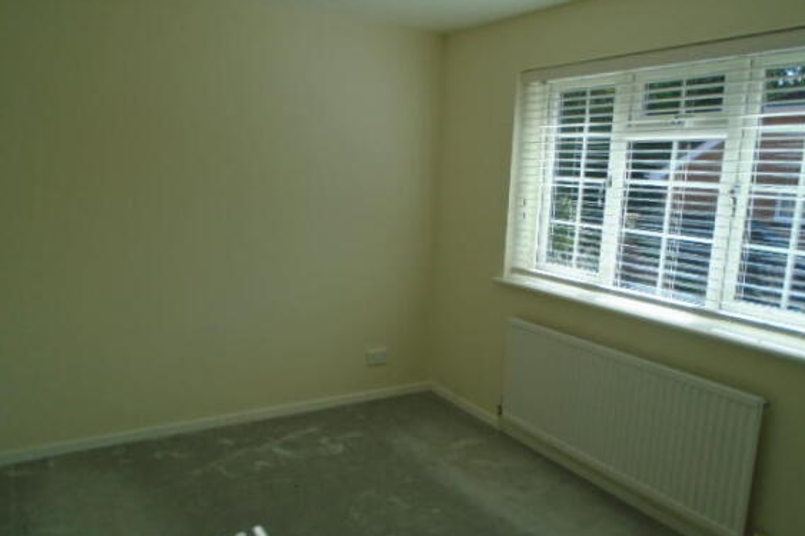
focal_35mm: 28
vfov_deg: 46.4
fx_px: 626
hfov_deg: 65.5
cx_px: 414
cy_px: 281
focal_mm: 4.6
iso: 100
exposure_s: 1/320
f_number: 3.2
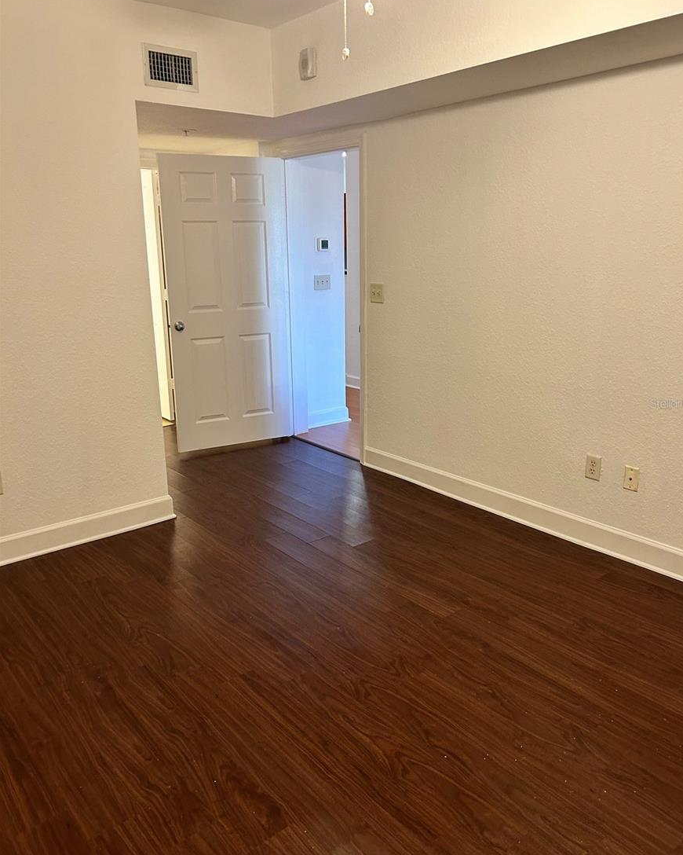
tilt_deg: -11.8
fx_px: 708
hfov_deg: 51.5
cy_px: 403
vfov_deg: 62.2
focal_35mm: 28
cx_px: 352
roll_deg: +0.5
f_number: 1.5
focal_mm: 5.7
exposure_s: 1/60
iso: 160
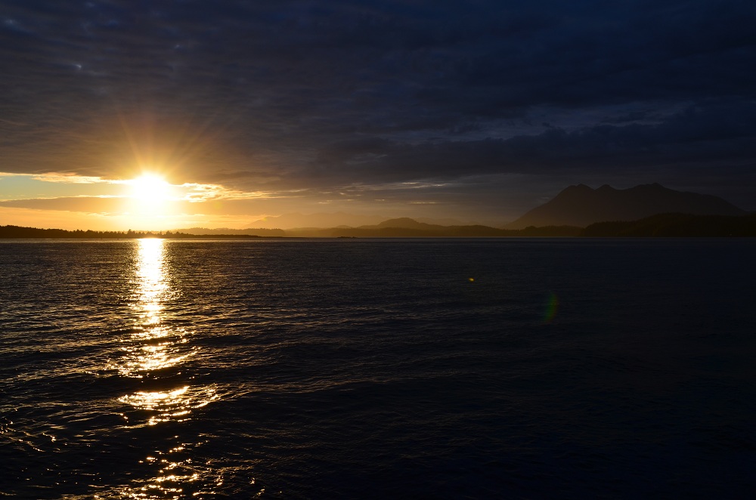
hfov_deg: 57.3
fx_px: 691
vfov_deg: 39.8
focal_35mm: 33
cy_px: 250
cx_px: 378
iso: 100
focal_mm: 22
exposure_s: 1/400
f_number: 10
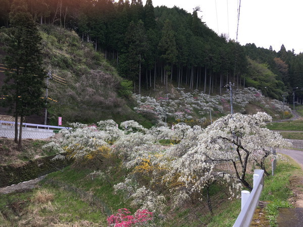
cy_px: 114
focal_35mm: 29
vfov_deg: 48.2
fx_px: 254
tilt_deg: +0.6
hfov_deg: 61.7
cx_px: 152
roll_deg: +0.4
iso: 25
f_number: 2.2
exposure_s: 1/323
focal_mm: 4.15
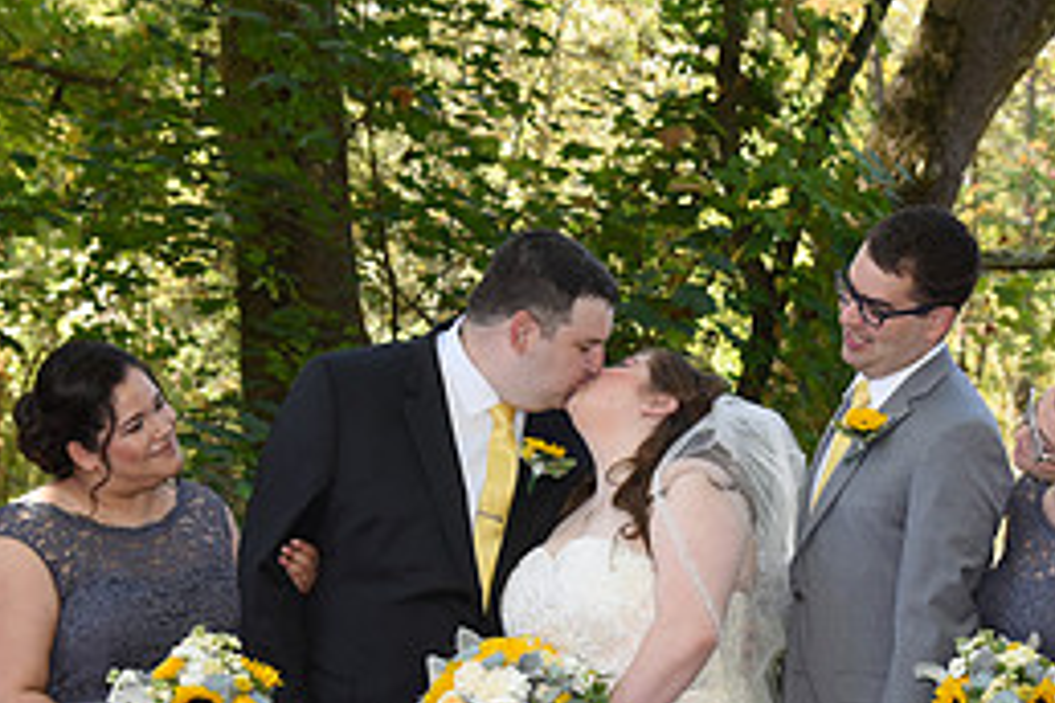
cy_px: 775
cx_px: 609
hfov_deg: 18.9
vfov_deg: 12.5
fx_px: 3165
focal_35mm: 108
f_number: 5.6
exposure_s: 1/200
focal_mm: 48
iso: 640
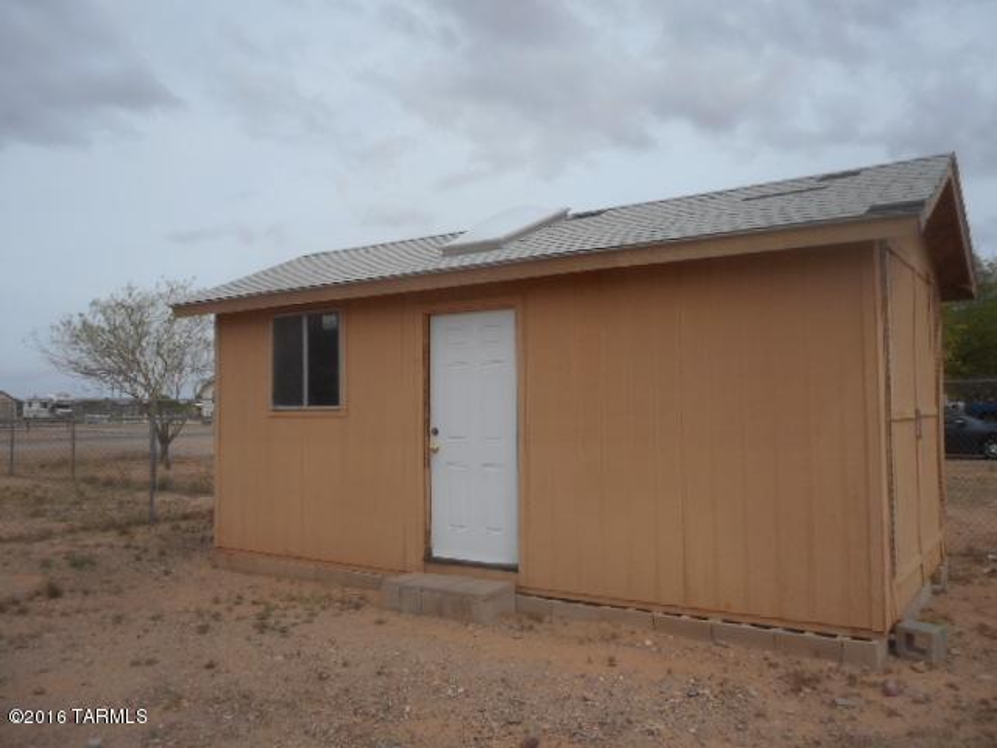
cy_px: 374
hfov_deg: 61.7
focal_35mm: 29
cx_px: 498
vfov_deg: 48.2
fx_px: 835
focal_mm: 5.2
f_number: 4
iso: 80
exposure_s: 1/1250
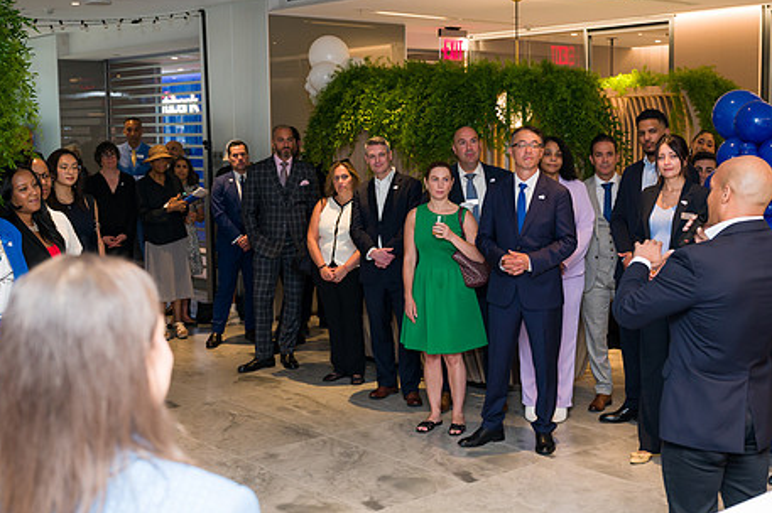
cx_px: 451
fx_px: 1071
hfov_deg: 39.5
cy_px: 223
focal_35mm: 50
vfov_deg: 26.9
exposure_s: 1/200
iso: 640
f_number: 3.5
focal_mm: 38
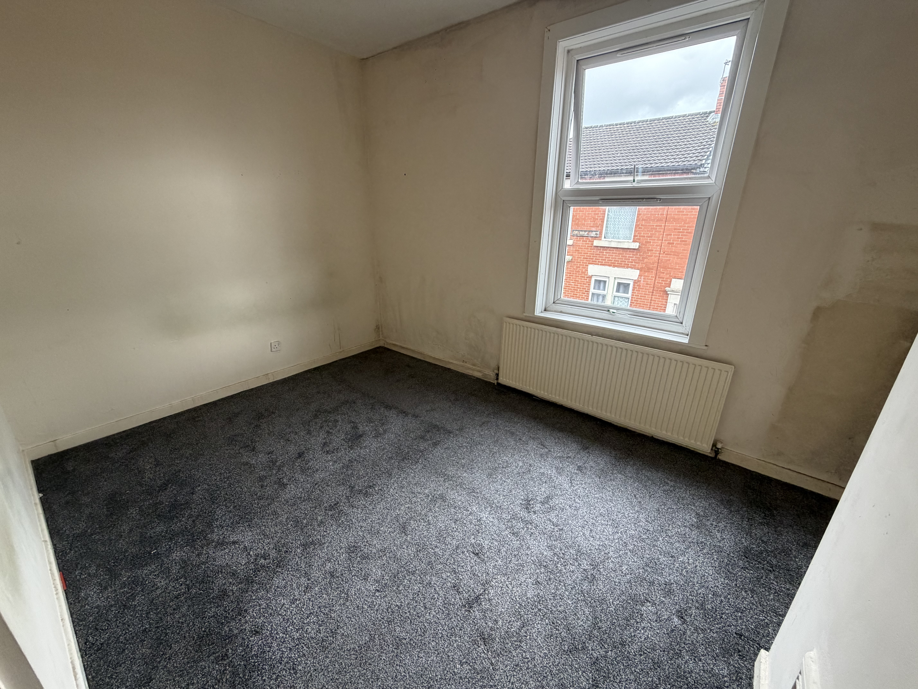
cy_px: 344
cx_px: 459
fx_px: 371
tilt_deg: -18.6
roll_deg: +0.2
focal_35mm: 14
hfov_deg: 102.1
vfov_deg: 85.7
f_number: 2.2
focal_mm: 2.22
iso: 250
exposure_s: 1/121
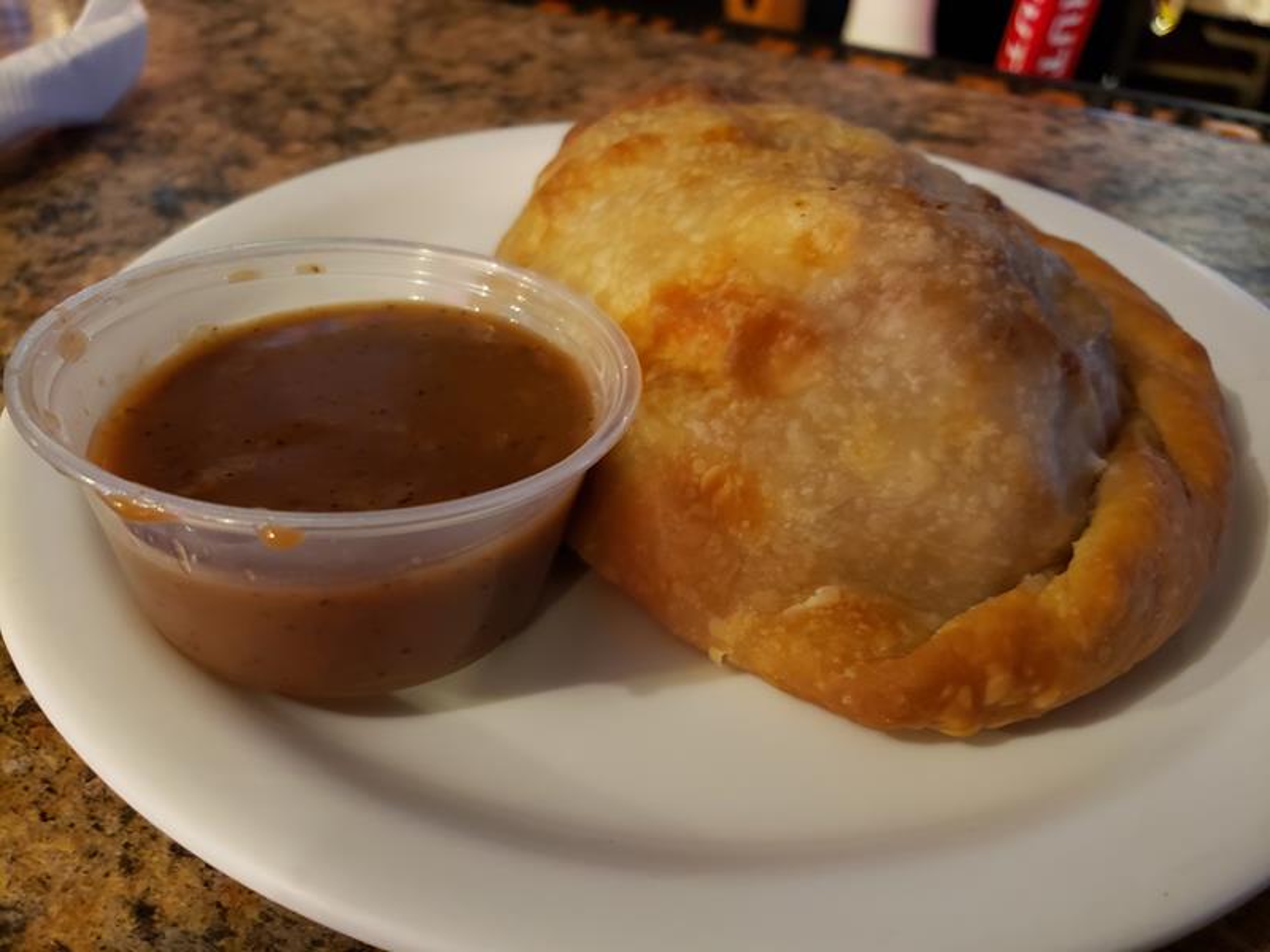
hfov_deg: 67.3
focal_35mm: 26
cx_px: 635
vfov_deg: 53.1
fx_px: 954
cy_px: 476
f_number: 1.5
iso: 320
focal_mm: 4.3
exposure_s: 1/10
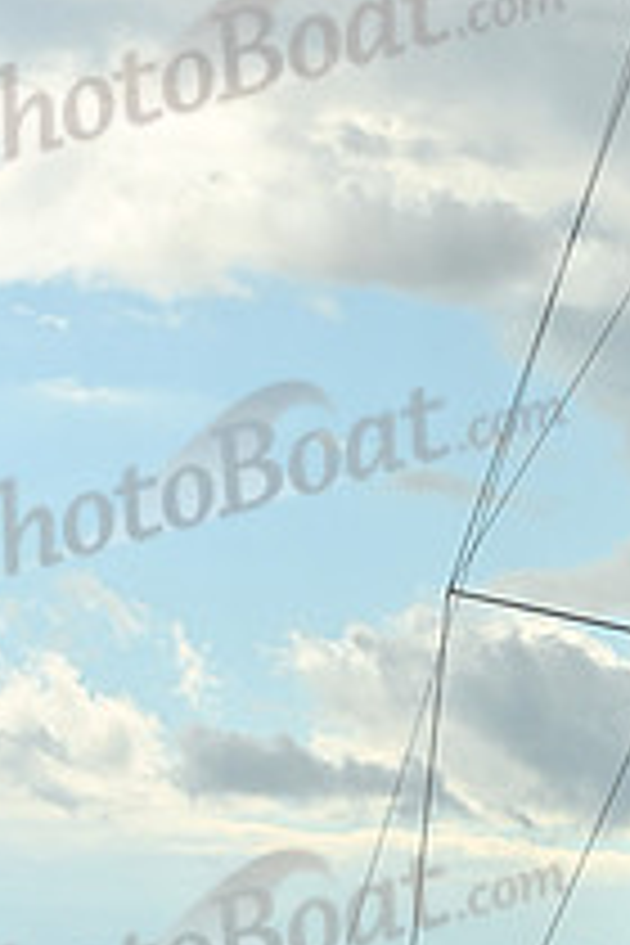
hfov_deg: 6.0
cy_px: 648
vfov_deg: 9.1
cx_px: 799
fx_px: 5932
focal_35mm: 226
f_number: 10
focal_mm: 82
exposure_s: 1/800
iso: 250
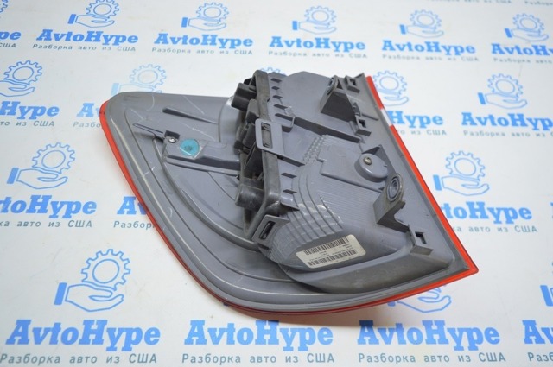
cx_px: 276
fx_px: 414
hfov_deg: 67.4
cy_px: 184
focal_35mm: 27
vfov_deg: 47.8
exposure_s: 1/50
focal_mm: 18
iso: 400
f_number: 3.5
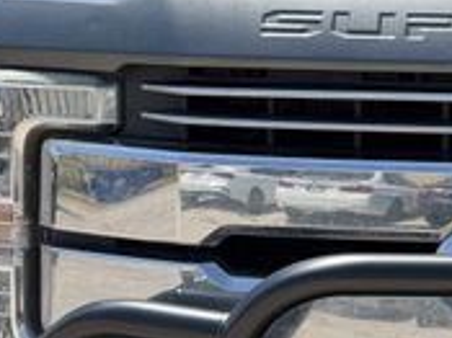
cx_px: 602
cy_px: 217
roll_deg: -3.0
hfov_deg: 11.0
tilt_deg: -6.3
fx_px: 2297
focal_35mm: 176
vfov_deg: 8.4
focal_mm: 6.76
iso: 80
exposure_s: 1/3534
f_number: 1.78
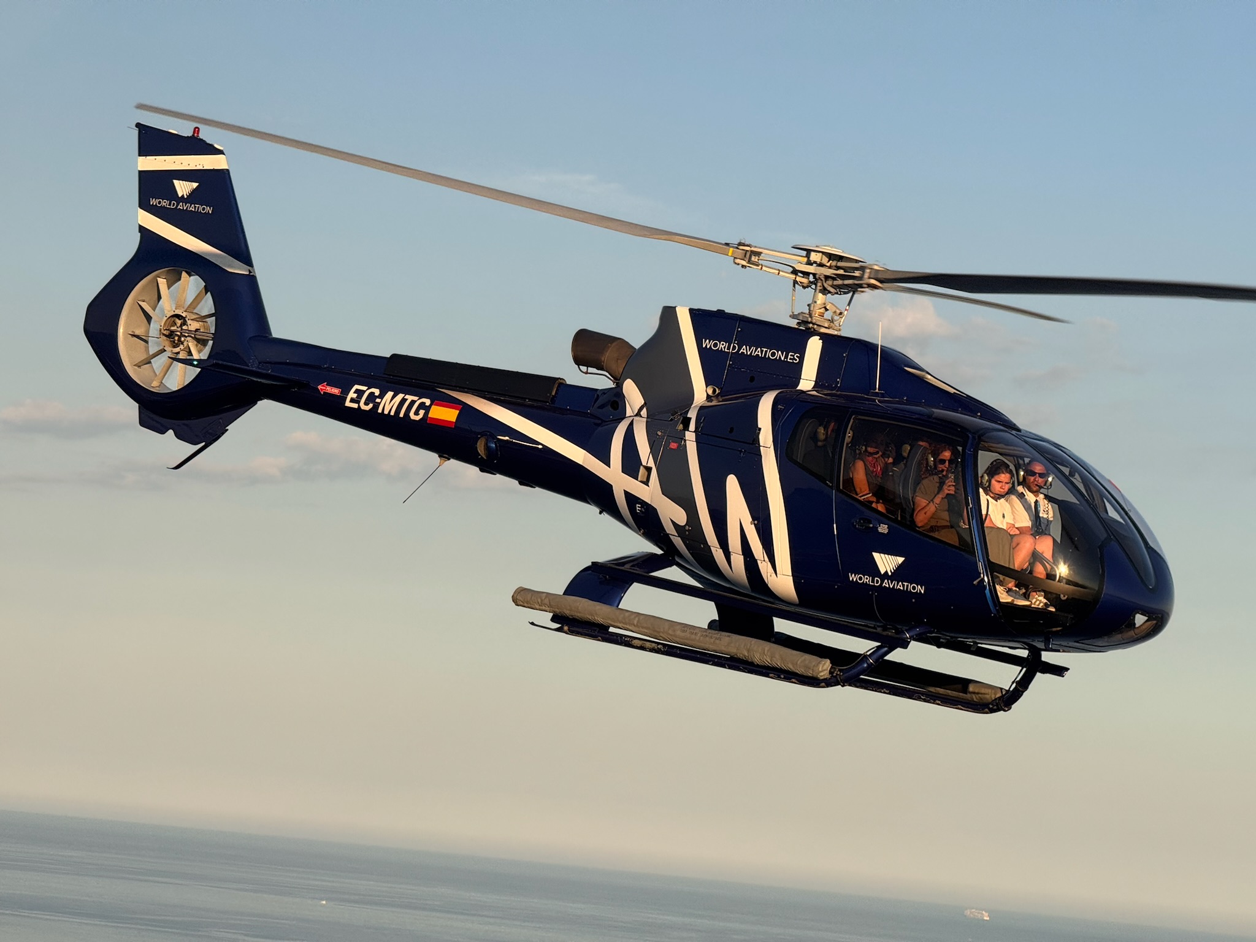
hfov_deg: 16.4
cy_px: 471
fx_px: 4354
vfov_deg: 12.3
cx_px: 628
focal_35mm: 120
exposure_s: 1/776
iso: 50
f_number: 2.8
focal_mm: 15.66
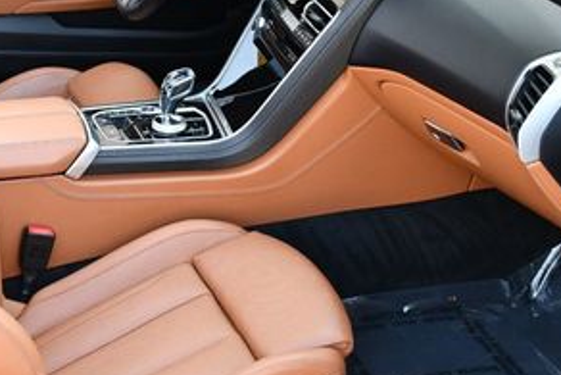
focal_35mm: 79
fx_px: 1232
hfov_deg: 25.2
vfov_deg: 17.3
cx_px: 98
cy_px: 152
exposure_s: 1/250
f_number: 3.5
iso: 640
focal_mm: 18
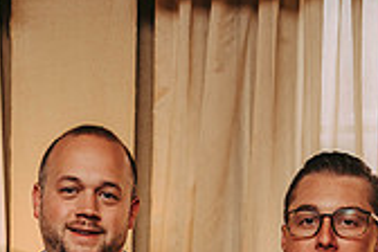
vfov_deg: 10.1
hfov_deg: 15.5
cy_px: 404
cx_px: 72
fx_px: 1375
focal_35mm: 131
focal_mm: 38
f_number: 3.5
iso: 800
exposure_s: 1/250
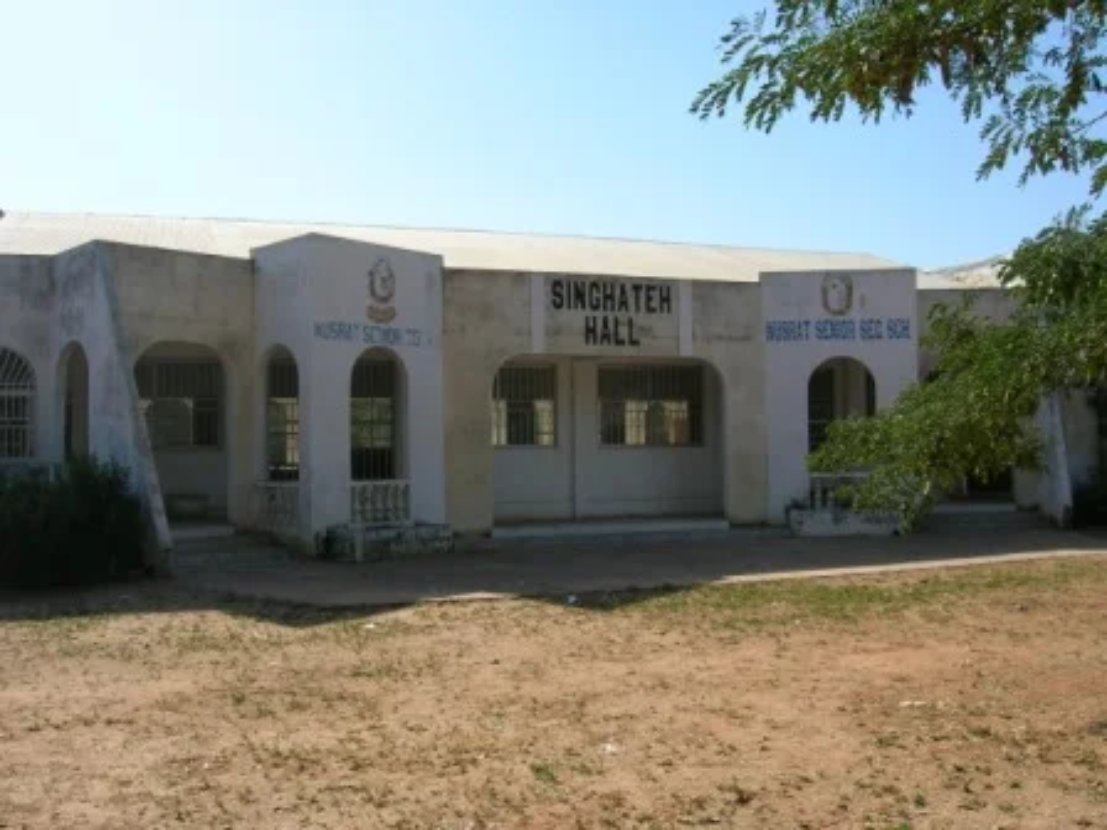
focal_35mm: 34
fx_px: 1087
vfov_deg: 41.8
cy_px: 415
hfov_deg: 54.0
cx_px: 554
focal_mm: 5.7
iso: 50
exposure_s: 1/356
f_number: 4.9
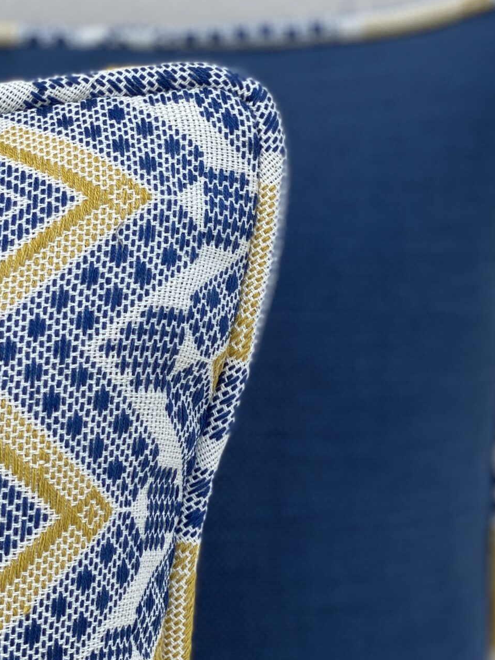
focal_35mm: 105
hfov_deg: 14.1
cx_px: 181
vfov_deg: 18.7
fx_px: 2002
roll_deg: -0.3
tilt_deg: -19.0
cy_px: 331
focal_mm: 6
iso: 20
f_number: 2
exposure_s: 1/657
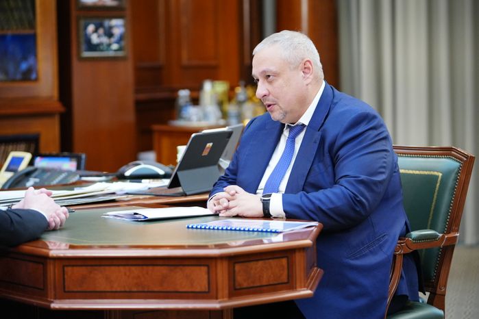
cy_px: 160
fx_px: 1517
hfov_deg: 17.9
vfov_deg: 12.0
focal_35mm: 114
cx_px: 240
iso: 4000
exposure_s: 1/200
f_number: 3.2
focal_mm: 114
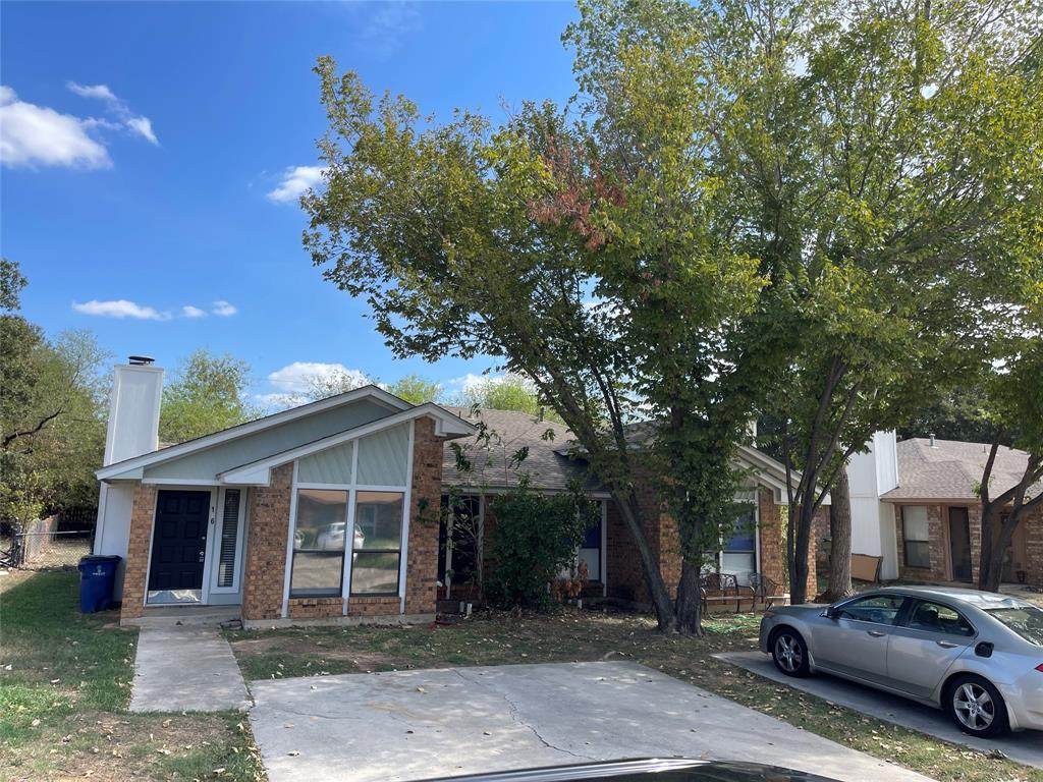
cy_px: 391
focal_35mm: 26
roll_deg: -1.5
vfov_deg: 53.1
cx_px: 522
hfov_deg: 67.3
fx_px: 783
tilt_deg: +9.0
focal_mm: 5.1
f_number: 1.6
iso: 32
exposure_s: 1/1852
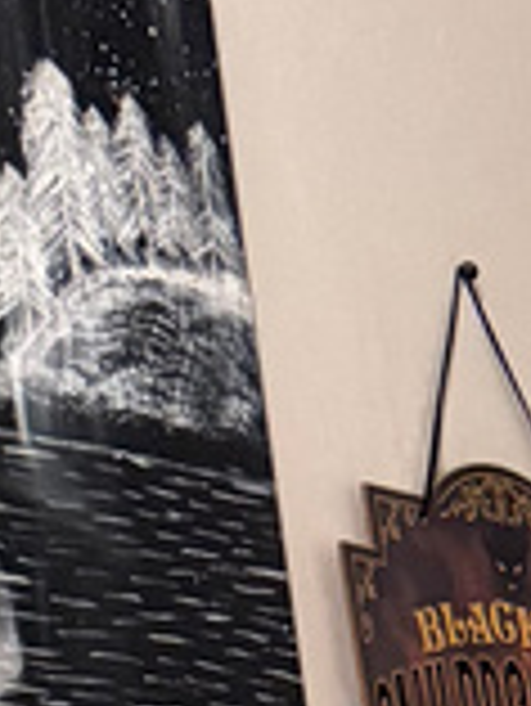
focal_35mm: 176
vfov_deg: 8.8
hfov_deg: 7.0
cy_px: 2257
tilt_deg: -17.7
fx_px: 3595
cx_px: 1904
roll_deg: +3.3
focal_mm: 6.76
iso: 400
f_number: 1.78
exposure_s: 1/60
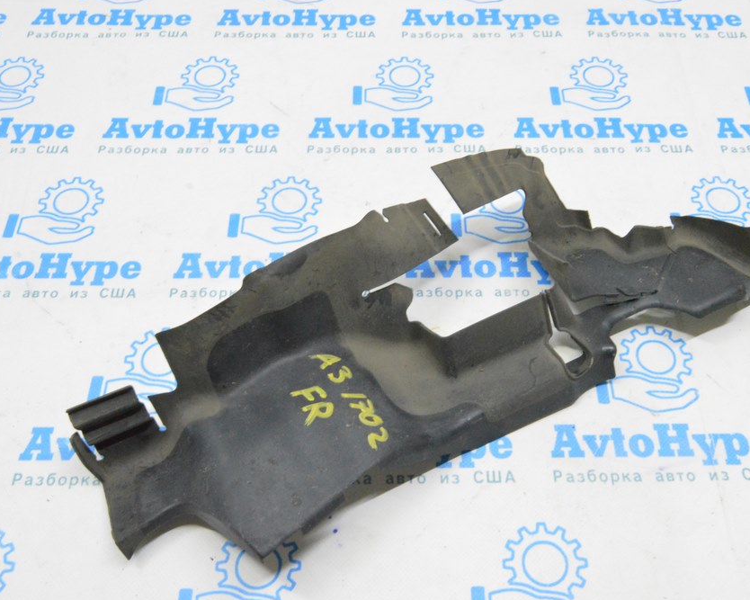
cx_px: 398
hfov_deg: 47.9
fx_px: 843
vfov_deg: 39.2
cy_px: 297
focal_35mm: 38
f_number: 20
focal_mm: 22
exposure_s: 1/15
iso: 6400
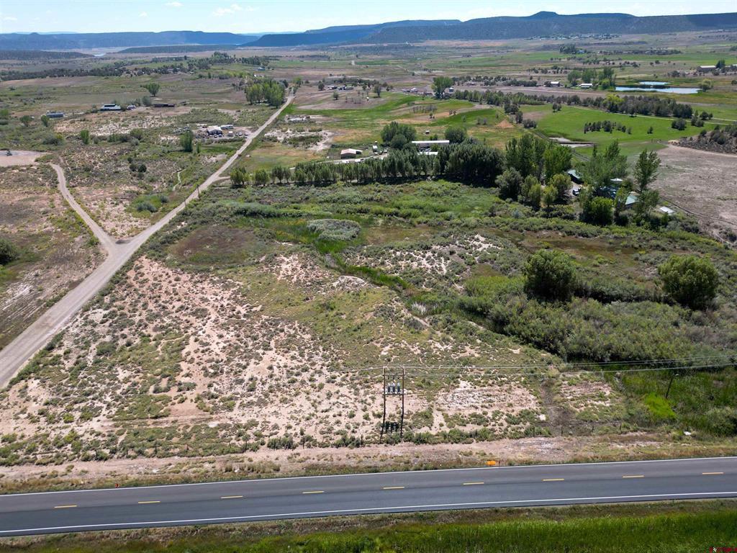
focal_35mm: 24
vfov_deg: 56.8
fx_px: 511
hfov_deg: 71.6
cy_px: 276
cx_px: 368
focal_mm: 6.72
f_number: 1.7
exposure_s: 1/80
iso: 100
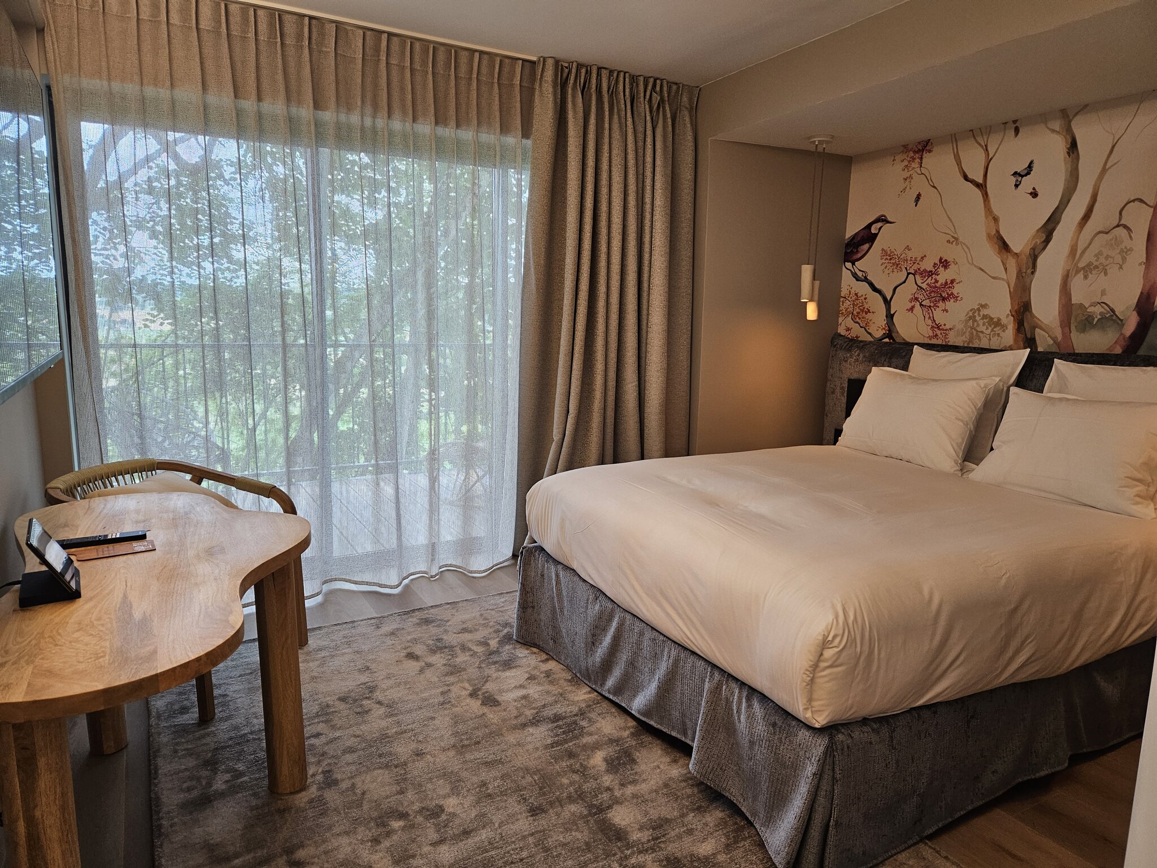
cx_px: 578
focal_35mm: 23
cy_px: 434
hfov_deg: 73.9
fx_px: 769
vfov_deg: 58.9
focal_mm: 5.4
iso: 125
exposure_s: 1/100
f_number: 1.8
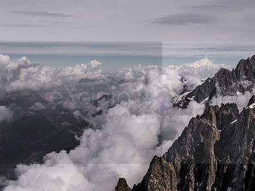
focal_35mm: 54
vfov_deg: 27.0
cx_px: 147
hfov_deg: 35.5
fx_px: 398
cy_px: 92
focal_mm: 24
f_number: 11
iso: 200
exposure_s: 1/850
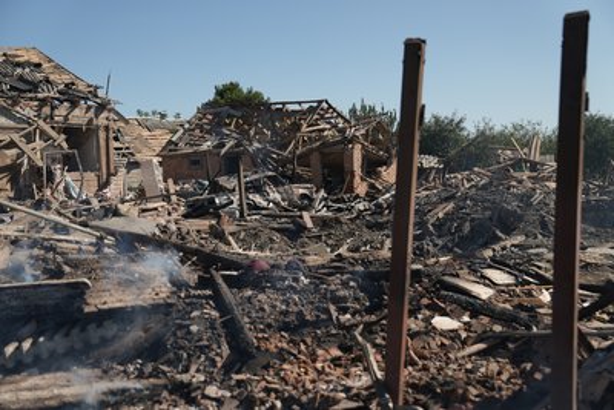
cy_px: 205
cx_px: 307
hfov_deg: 48.4
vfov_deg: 33.4
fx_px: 682
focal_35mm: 40
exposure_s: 1/250
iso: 80
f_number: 2.8
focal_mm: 40
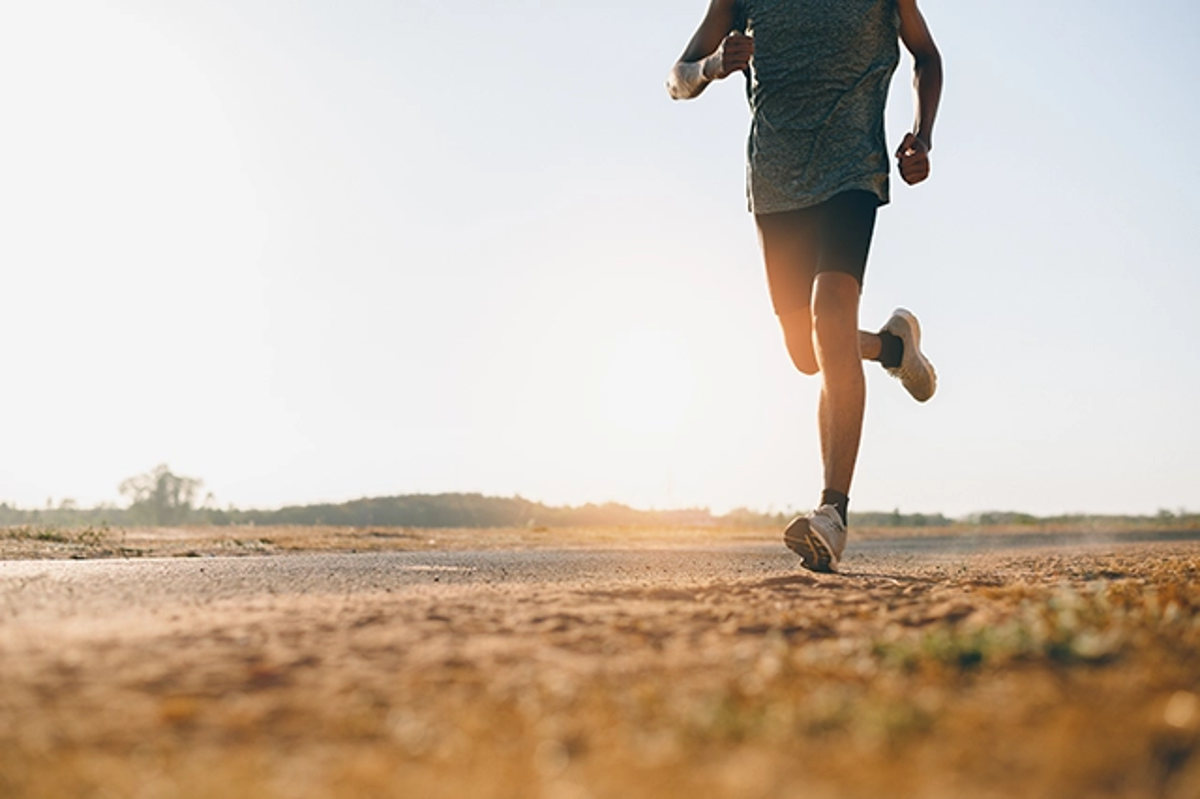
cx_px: 600
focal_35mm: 50
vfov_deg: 27.0
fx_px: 1666
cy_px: 400
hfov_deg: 39.6
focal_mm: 50
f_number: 3.2
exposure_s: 1/1600
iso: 100
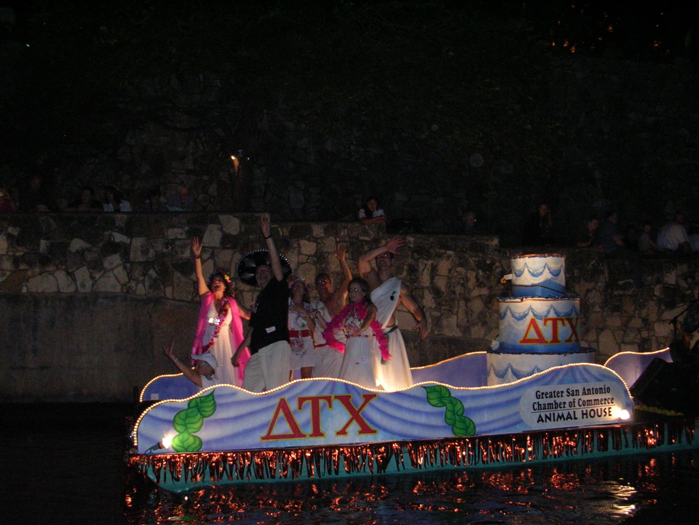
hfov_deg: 49.0
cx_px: 350
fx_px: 768
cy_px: 262
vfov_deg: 37.7
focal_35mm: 38
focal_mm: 5.8
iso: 200
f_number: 2.8
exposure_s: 1/60.1
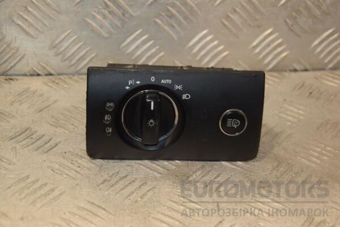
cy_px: 114
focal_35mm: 72
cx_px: 170
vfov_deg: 18.9
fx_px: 680
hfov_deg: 28.1
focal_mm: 48
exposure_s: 1/160
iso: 800
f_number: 4.8
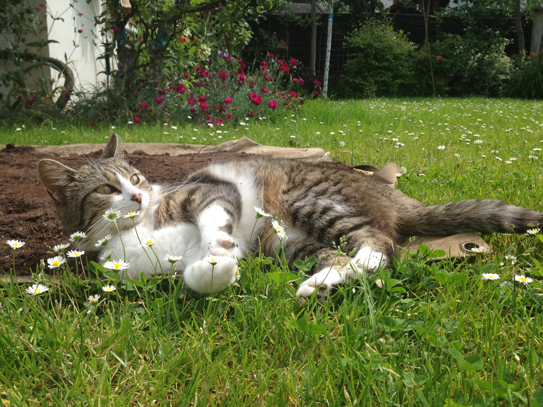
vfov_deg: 40.7
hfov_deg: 52.6
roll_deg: -0.5
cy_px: 204
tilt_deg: -12.1
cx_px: 272
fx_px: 549
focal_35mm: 35
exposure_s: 1/1082
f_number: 2.4
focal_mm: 4.28
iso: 50
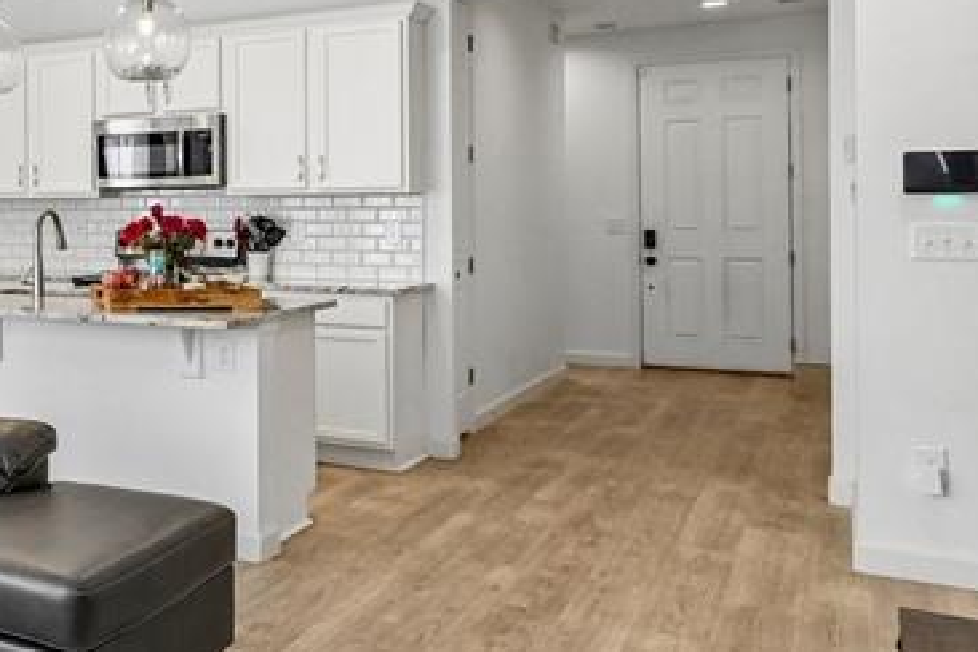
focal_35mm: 42
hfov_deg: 34.4
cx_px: -265
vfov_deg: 31.6
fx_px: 1141
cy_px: 211
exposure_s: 1/40
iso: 800
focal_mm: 10
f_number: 8
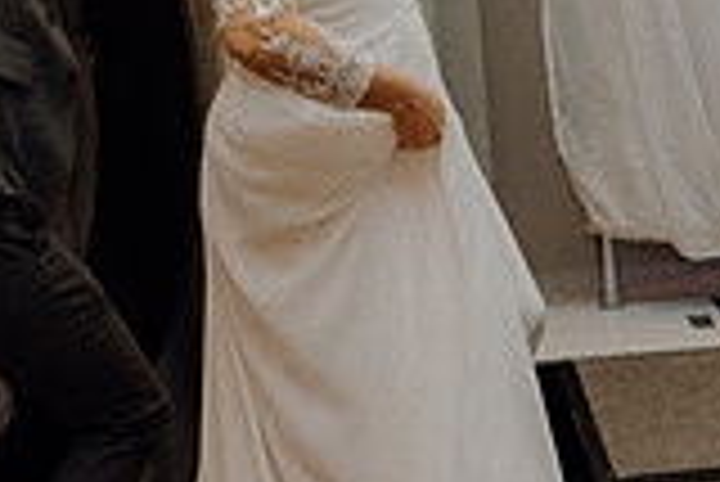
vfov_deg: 15.7
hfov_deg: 23.1
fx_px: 1742
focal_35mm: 87
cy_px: 142
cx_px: 544
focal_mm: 24
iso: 2500
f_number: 3.5
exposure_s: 1/200
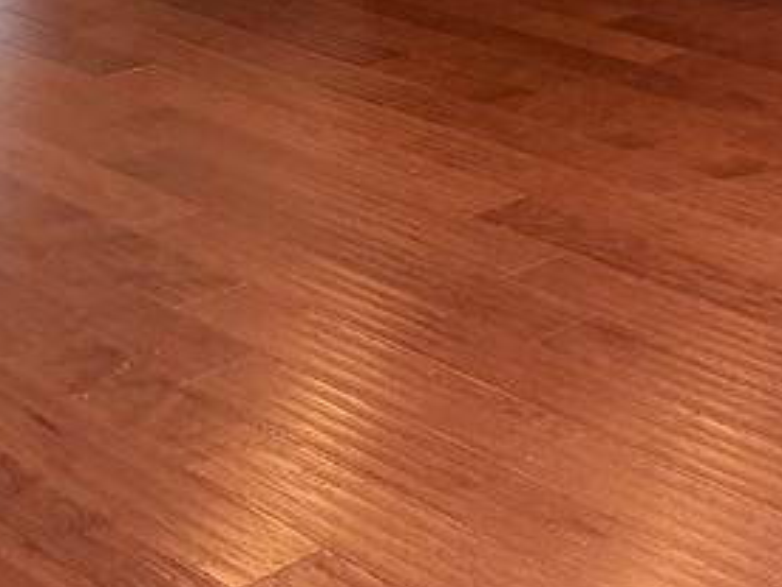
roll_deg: +0.6
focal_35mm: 125
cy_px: -360
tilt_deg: -6.4
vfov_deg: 11.3
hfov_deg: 15.2
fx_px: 2824
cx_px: 949
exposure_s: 1/146
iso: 160
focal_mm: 6.76
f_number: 1.78
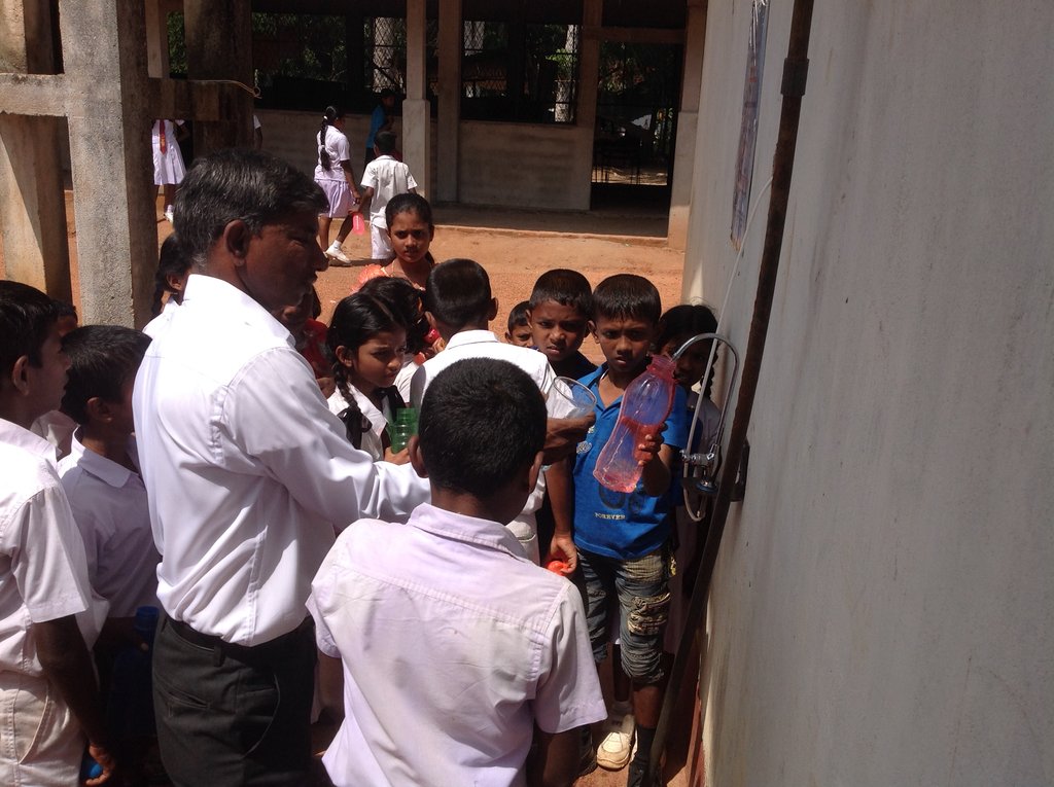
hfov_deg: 52.7
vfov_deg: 40.6
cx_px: 527
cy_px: 394
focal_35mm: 35
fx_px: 1064
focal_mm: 4.28
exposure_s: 1/2326
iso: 50
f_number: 2.4
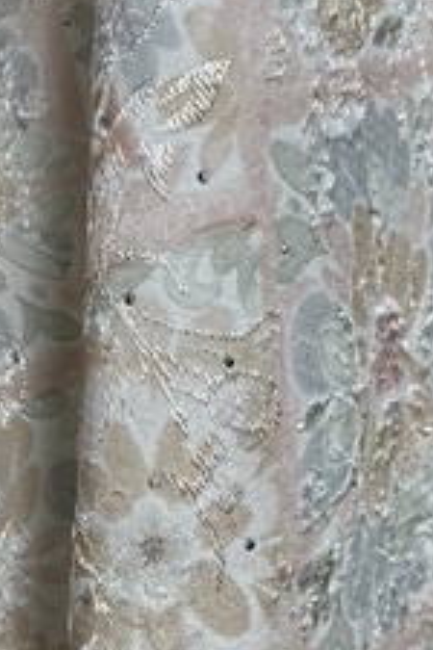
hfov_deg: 17.4
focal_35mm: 77
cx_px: 29
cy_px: 352
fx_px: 1389
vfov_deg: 26.3
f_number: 1.6
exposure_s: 1/121
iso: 80
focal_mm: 5.1
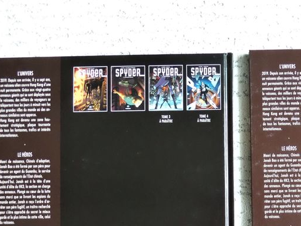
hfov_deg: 38.9
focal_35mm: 47
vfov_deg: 29.6
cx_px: 242
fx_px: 409
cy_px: 202
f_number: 3.2
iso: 400
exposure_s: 1/20
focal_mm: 4
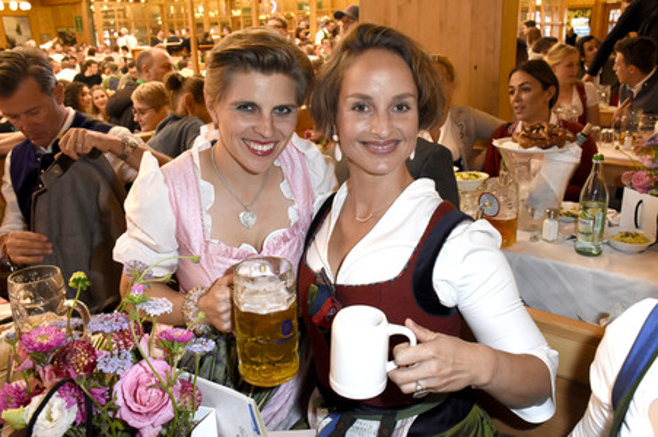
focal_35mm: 33
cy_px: 218
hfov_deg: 57.3
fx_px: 603
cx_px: 329
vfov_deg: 39.9
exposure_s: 1/60
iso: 1600
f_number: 6.3
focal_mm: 22
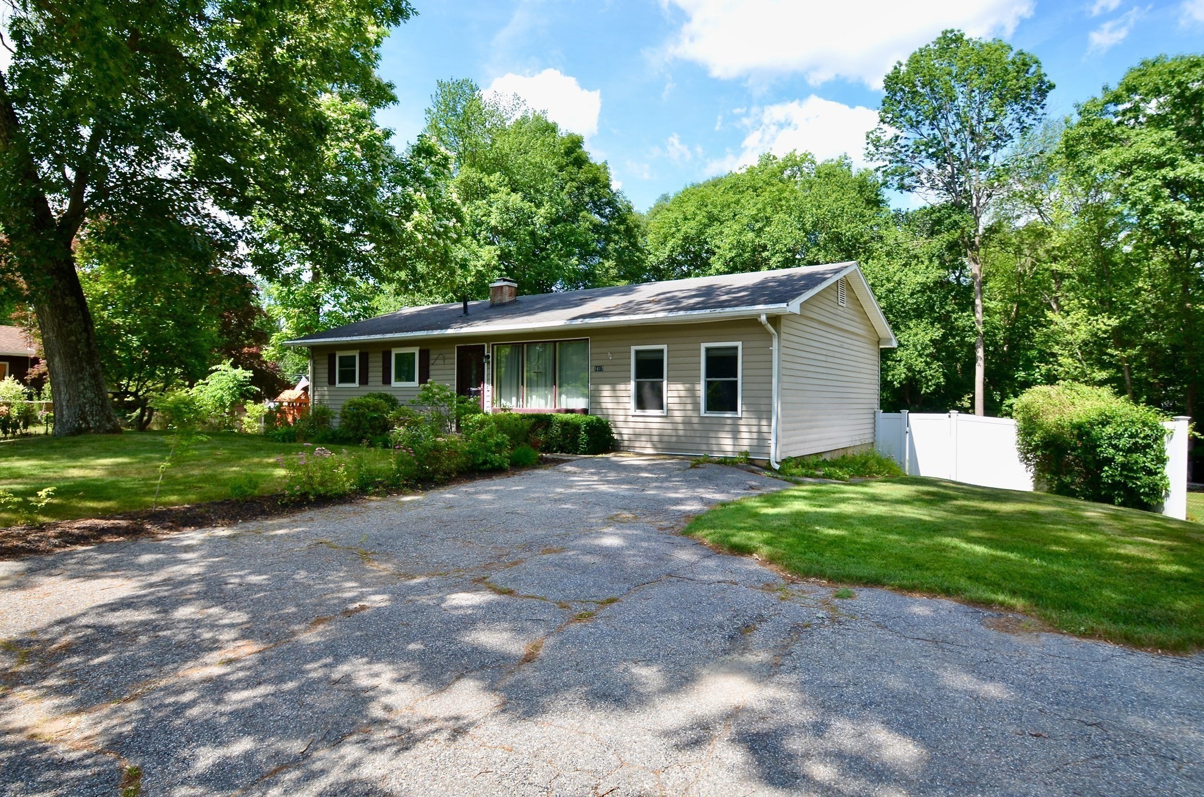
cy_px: 398
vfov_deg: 59.3
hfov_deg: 81.3
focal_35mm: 21
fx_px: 701
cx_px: 602
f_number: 8
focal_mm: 14
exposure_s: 1/250
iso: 200
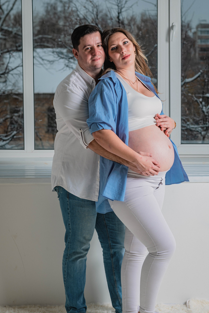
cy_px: 172
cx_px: 113
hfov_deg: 14.5
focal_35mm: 94
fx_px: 819
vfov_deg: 21.7
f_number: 8
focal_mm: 85
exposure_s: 1/160
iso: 160
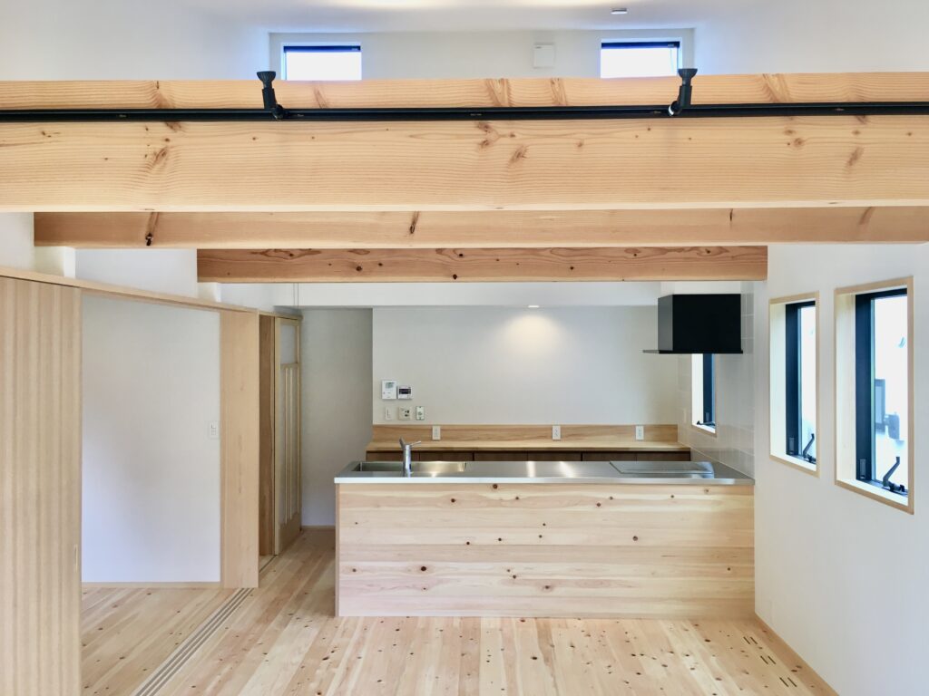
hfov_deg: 61.7
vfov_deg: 48.2
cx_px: 464
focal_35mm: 29
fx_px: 778
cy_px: 348
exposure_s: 1/40
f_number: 2.2
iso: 32
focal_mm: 4.15
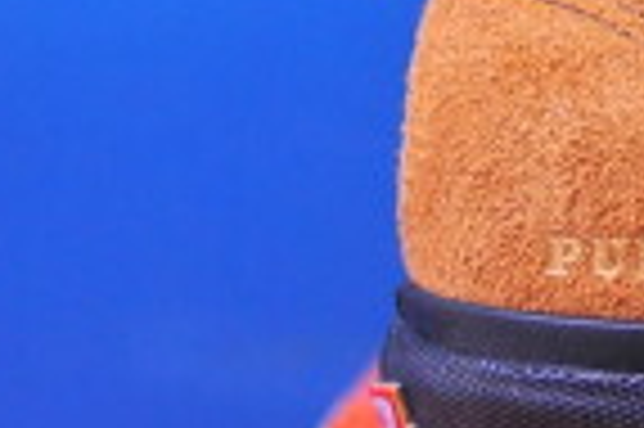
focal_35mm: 420
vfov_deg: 3.2
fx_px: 7505
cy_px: -309
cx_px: 1594
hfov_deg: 4.8
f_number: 2.2
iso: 250
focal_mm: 50
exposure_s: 1/320
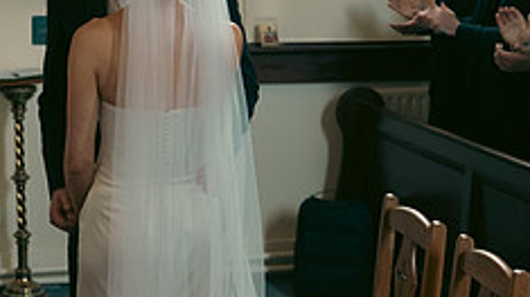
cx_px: 174
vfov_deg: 12.9
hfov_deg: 22.8
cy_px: 60
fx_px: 1307
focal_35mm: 93
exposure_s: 1/200
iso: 1250
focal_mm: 36
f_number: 3.5
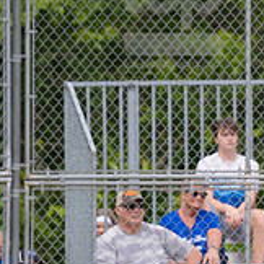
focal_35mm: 914
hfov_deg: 1.9
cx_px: 404
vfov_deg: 1.9
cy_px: 236
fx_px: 7886
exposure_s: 1/1600
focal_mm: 200
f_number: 5.6
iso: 320
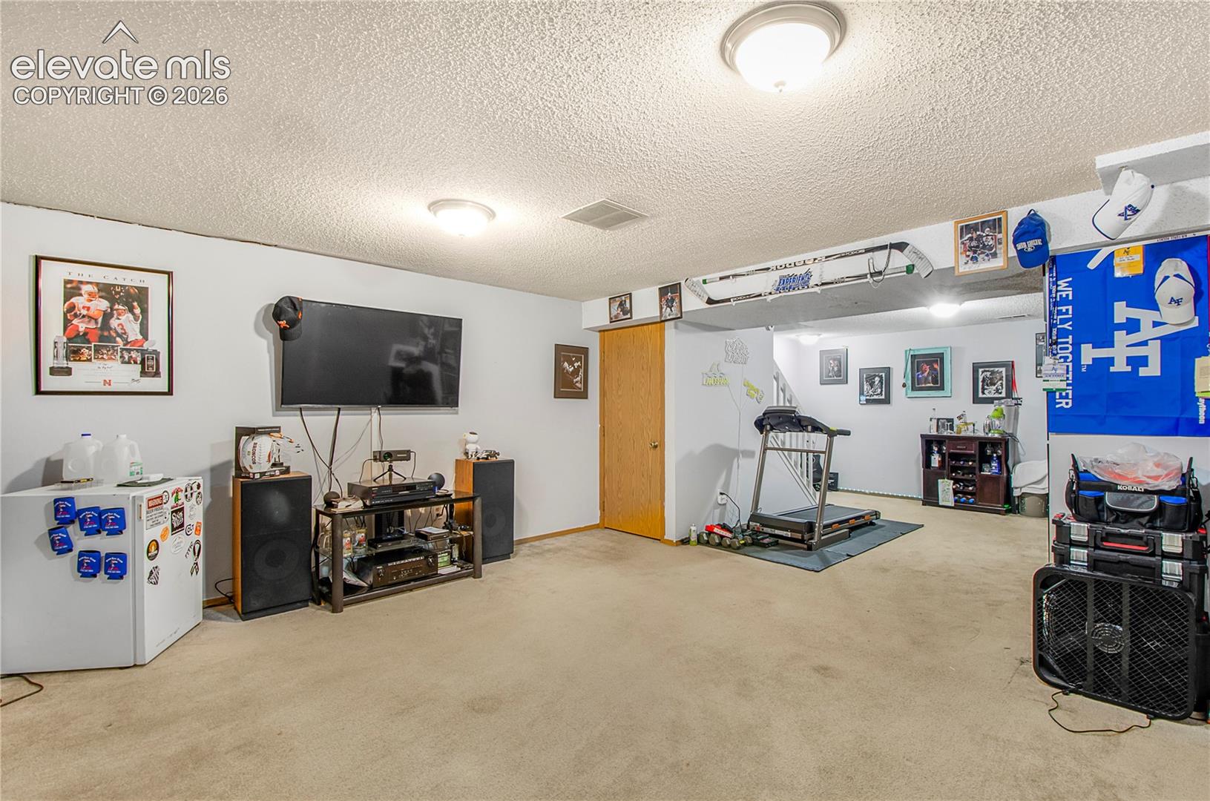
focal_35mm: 15
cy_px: 400
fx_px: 503
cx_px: 605
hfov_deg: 100.5
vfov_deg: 77.1
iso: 320
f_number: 13
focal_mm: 10
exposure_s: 1
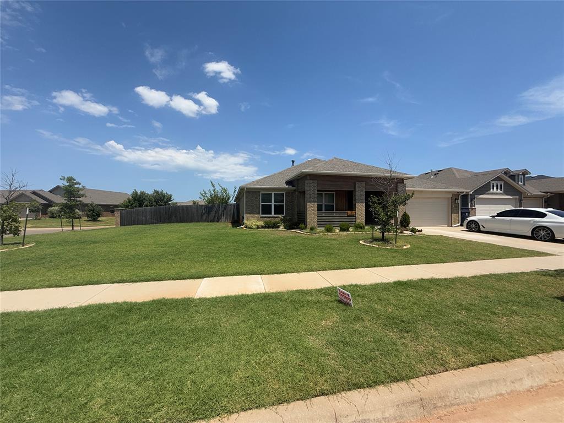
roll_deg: -0.3
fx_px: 228
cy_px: 212
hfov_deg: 102.1
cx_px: 282
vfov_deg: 85.7
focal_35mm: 14
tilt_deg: +0.3
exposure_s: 1/2611
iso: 50
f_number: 2.2
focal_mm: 2.22
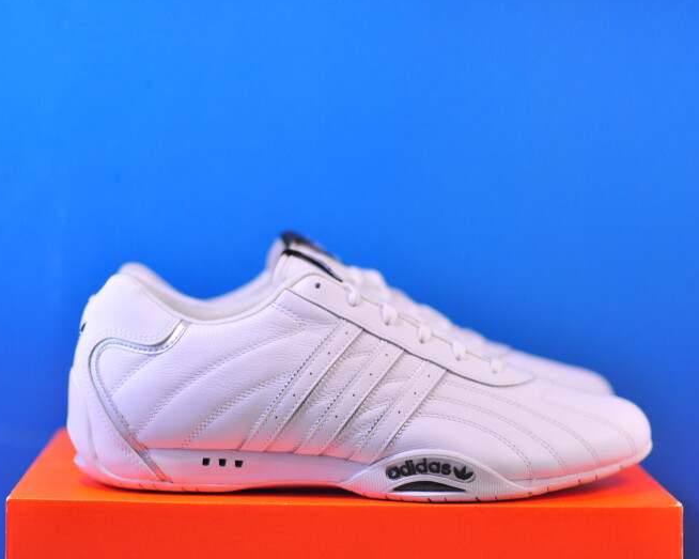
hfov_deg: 22.2
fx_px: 1779
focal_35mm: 86
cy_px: 278
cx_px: 344
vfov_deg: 17.9
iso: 250
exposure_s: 1/320
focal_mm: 50
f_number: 2
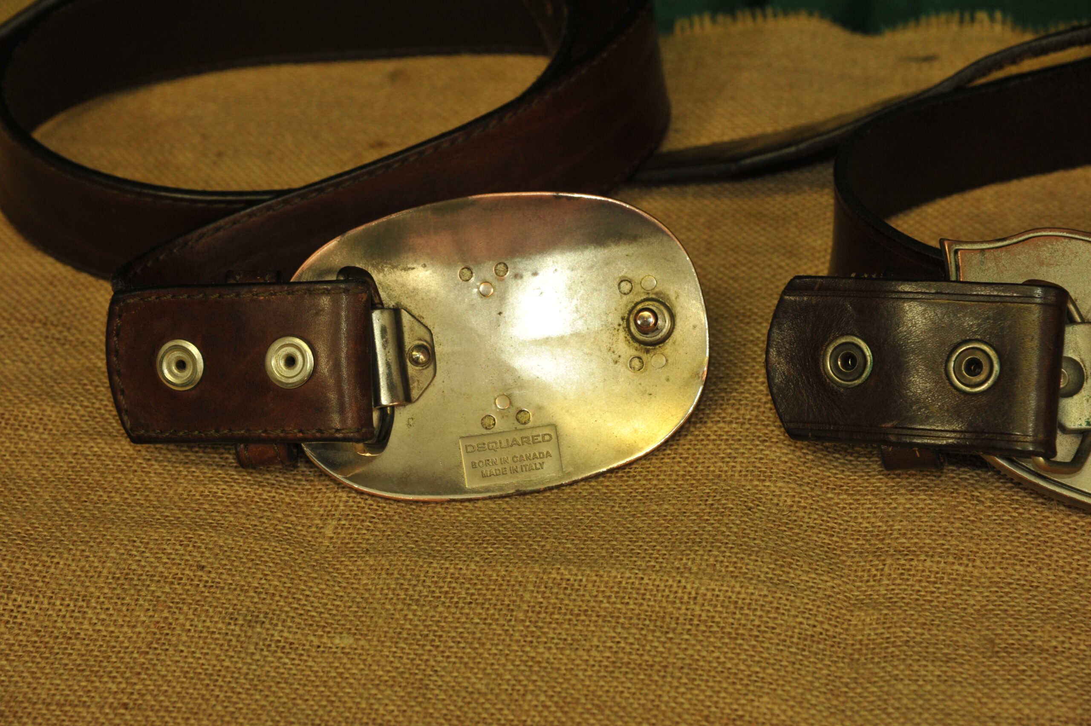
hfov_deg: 17.1
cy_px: 363
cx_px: 546
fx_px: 3634
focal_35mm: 120
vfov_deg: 11.4
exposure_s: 1/100
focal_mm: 120
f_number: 8
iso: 1250
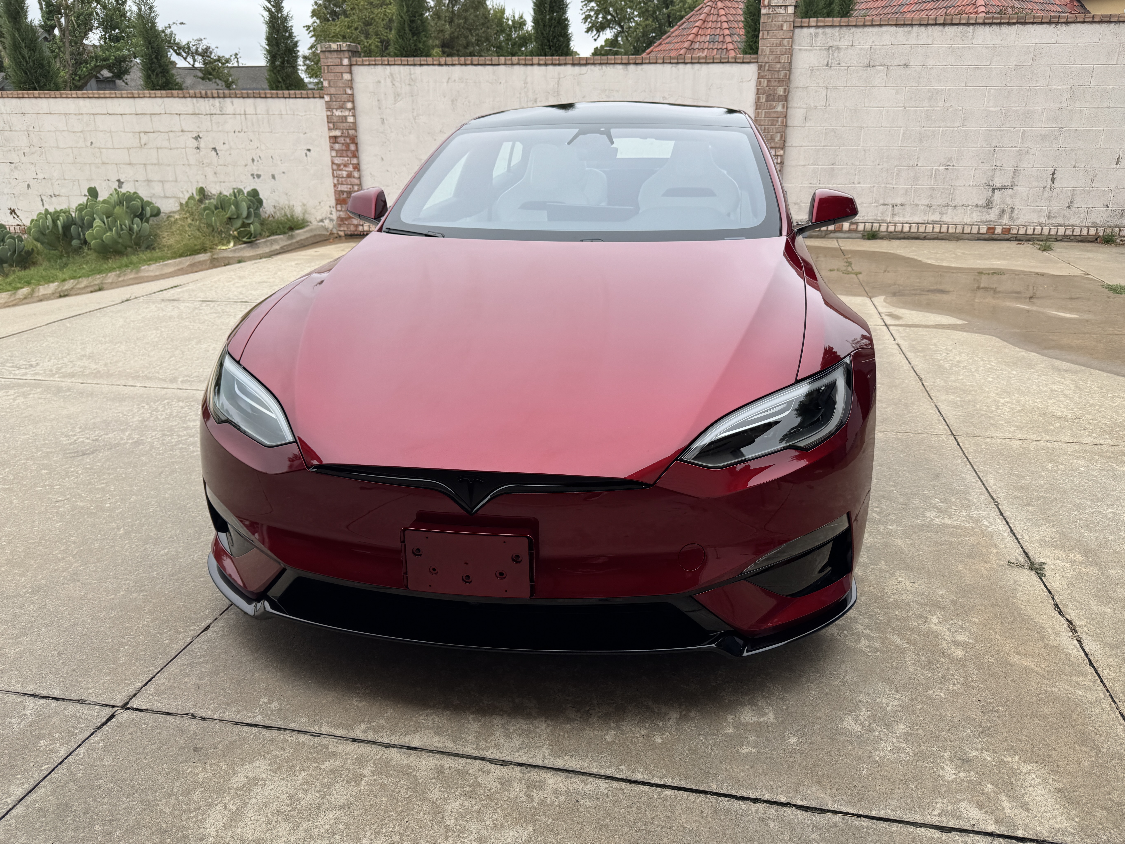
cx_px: 581
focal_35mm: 25
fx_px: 812
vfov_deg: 54.9
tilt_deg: -19.6
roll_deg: +1.5
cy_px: 405
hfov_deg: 69.4
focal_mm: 6.76
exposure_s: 1/1339
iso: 80
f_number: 1.78
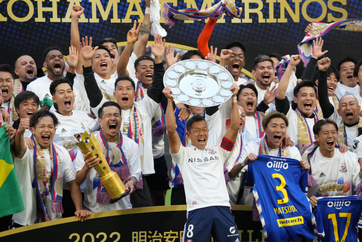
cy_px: 121
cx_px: 181
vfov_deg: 5.8
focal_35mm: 239
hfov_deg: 8.6
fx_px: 2403
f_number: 6.3
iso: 5000
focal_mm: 239
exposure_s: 1/1000
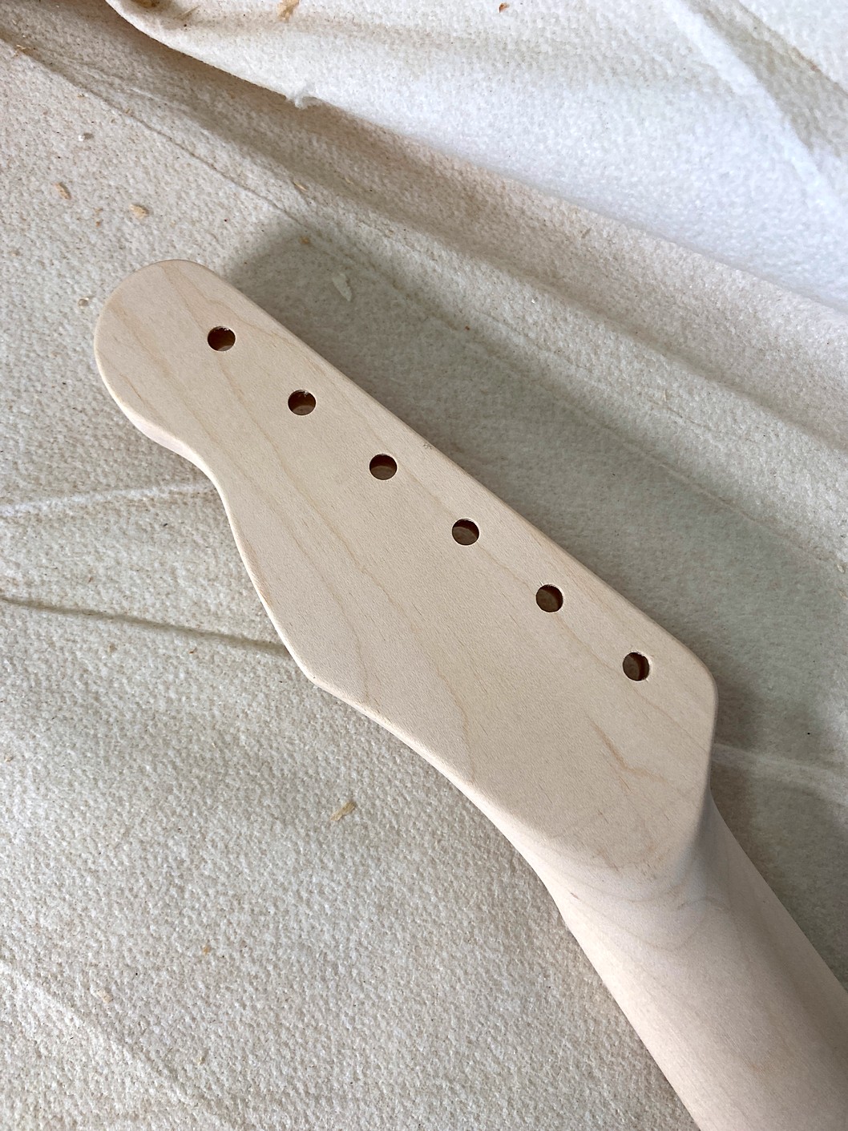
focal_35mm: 26
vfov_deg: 67.3
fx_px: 849
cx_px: 424
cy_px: 566
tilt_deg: -76.7
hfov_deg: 53.1
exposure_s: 1/120
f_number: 1.8
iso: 80
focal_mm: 4.25
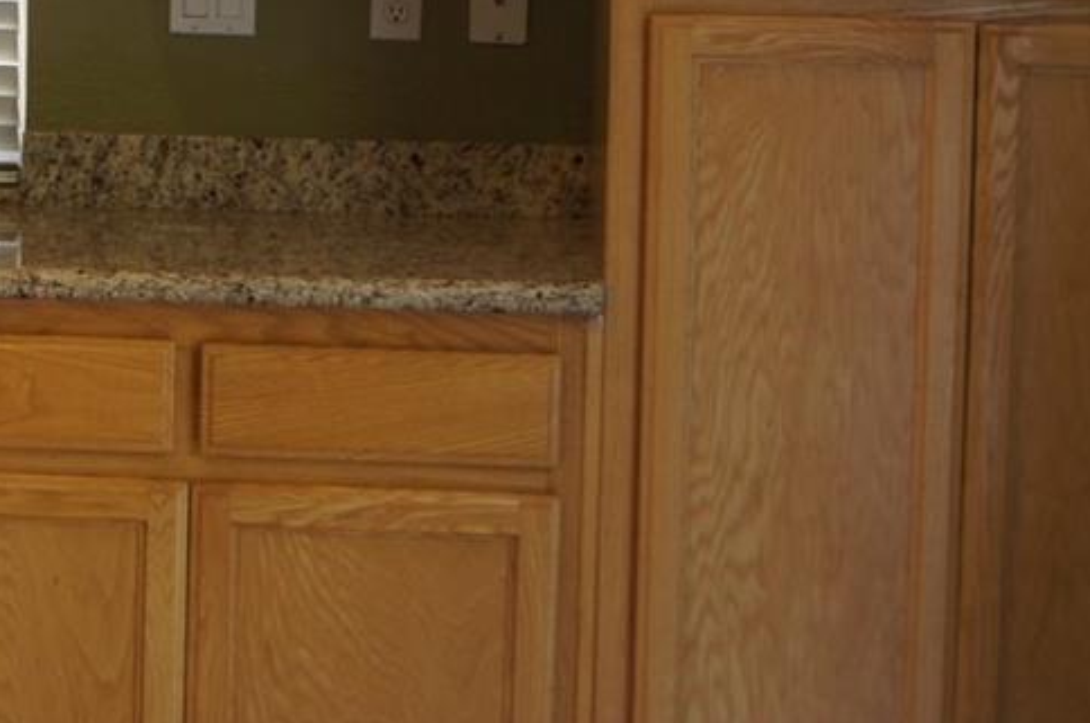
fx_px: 2811
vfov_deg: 14.4
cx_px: 236
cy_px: -5
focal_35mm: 93
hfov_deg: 21.7
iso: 200
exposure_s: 1/30
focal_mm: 20
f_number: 4
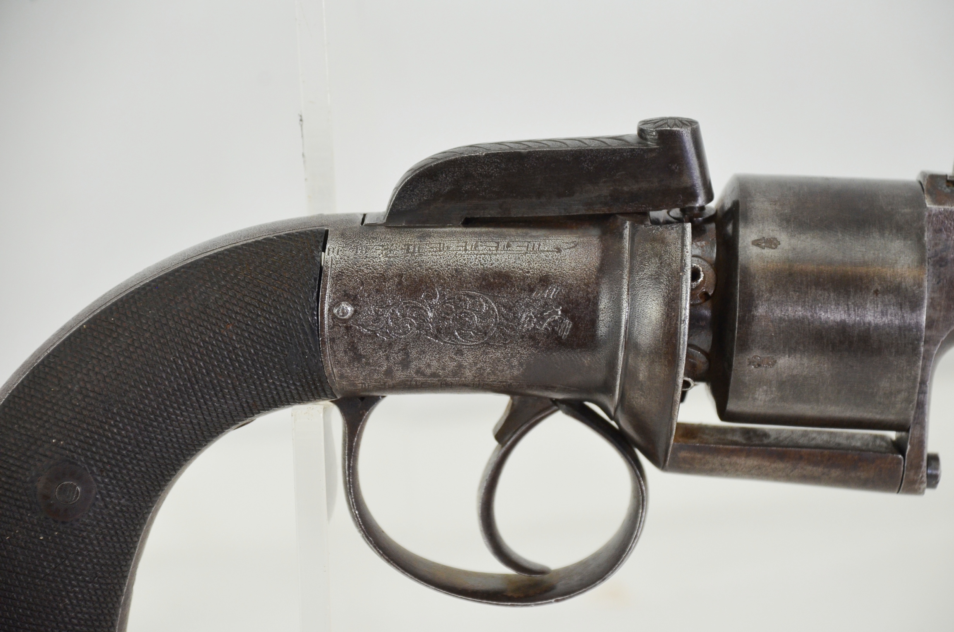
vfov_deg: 6.8
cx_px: 477
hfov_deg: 10.2
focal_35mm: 202
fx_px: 5355
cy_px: 316
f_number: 5.6
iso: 800
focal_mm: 135
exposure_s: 1/200
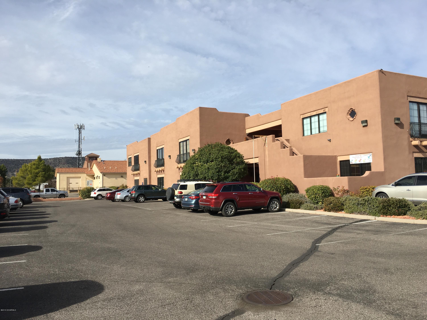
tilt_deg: +4.6
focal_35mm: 29
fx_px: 358
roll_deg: +1.6
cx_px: 214
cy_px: 160
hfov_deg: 61.7
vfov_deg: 48.2
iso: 25
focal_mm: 4.15
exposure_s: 1/1603
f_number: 2.2
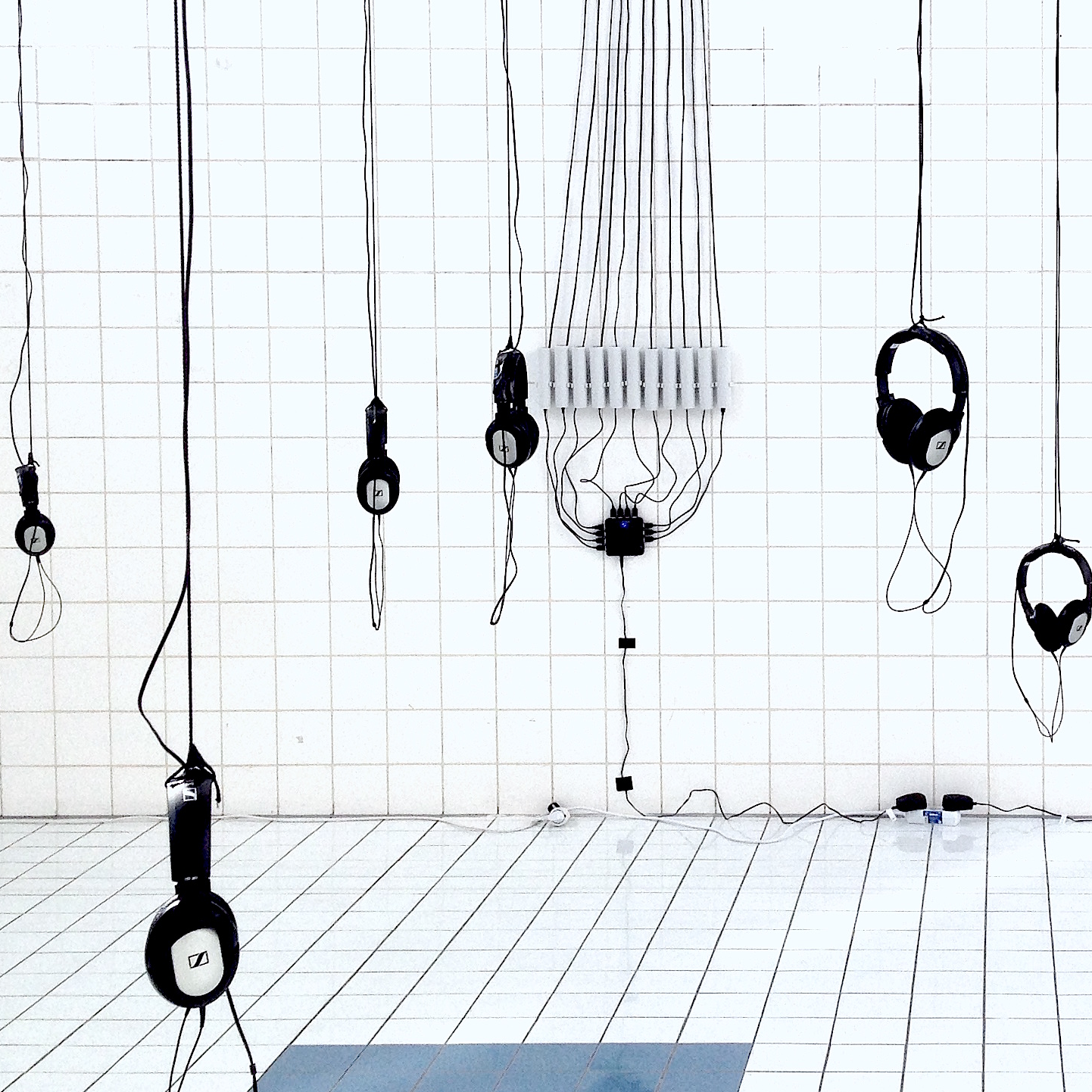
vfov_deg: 26.0
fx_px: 2356
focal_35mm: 66
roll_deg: -0.5
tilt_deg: -3.7
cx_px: 974
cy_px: 376
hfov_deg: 25.3
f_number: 2.4
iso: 50
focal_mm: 4.12
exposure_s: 1/152
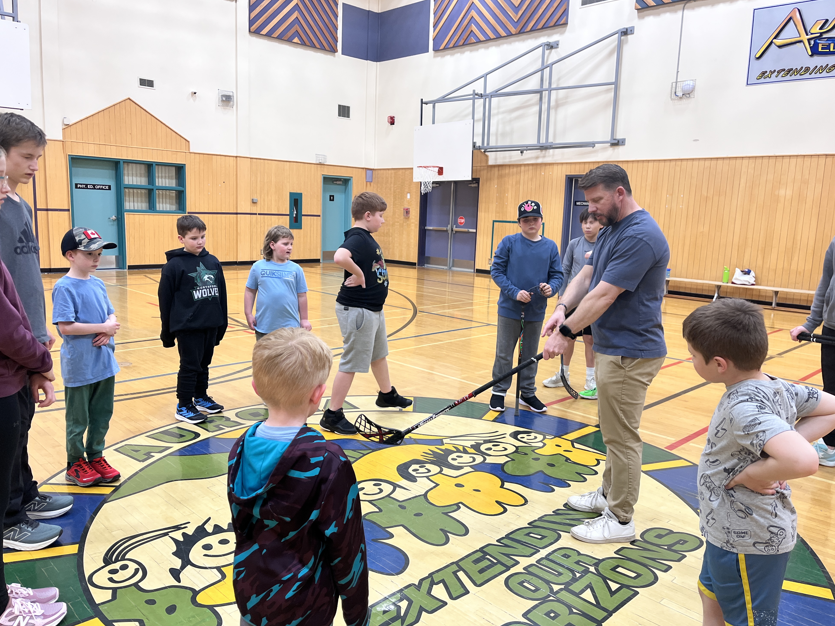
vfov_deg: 51.4
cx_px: 409
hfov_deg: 65.3
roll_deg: -2.0
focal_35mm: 27
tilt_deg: -10.2
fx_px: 651
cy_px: 315
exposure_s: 1/121
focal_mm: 5.1
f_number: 1.6
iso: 100
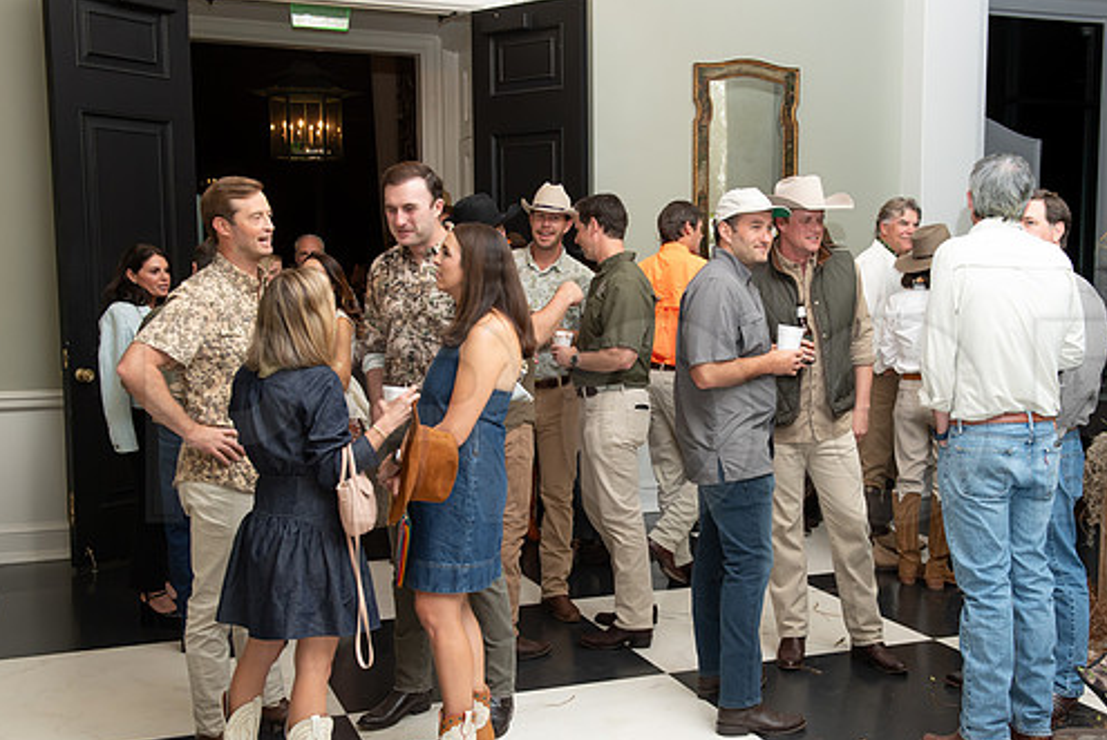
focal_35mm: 43
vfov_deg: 31.2
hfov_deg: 45.2
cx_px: 640
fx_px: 1323
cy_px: 410
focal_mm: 36
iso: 1600
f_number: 6.3
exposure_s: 1/160
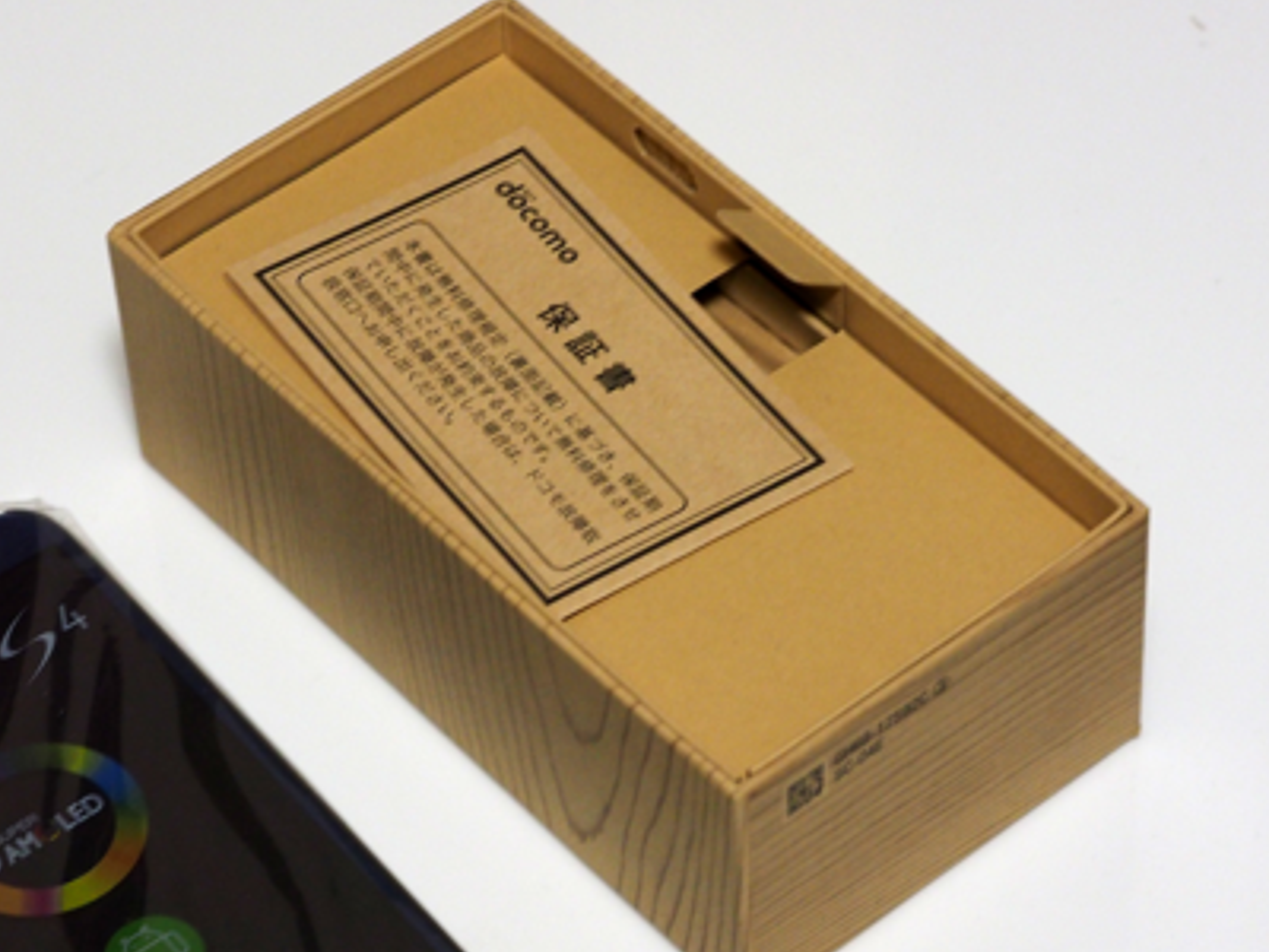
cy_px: 422
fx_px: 5279
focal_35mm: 144
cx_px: 593
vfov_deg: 10.3
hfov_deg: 13.7
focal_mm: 60
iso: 1600
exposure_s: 1/15
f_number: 6.3
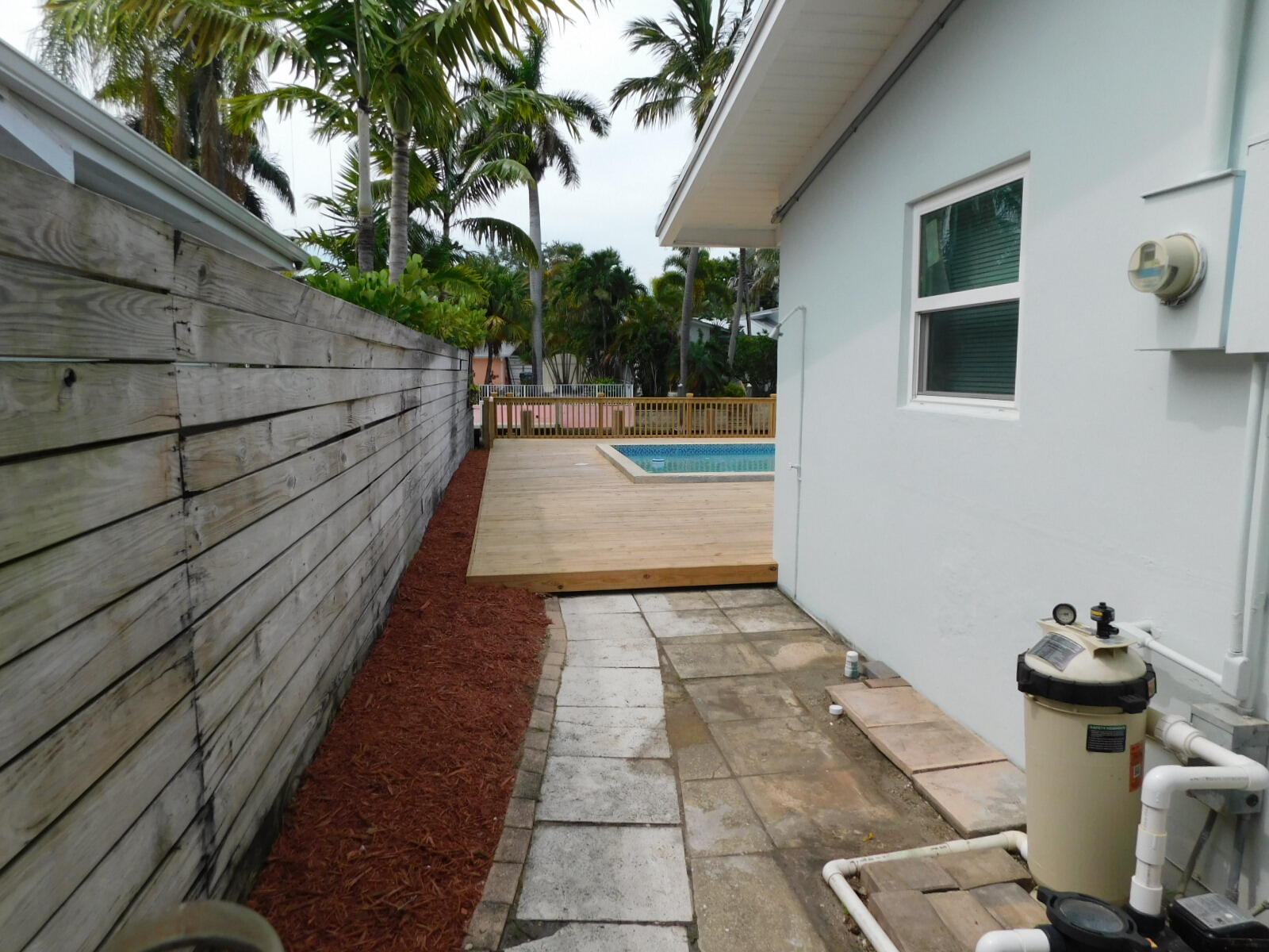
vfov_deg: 58.9
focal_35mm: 23
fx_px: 843
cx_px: 634
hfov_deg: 73.9
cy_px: 476
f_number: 6
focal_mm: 4
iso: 125
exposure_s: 1/400
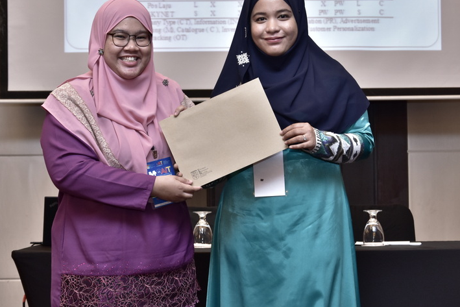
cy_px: 150
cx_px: 204
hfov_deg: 23.1
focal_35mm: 88
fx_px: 1125
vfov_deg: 15.5
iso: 1000
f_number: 6.3
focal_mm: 52
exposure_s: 1/50
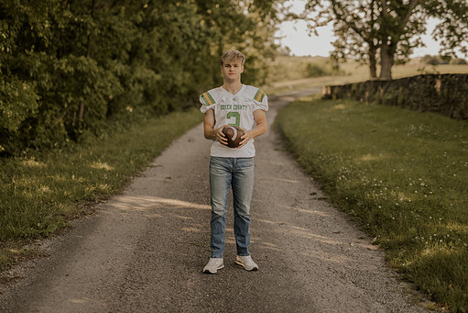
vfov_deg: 23.4
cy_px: 137
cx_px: 216
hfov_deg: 34.5
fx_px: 754
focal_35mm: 58
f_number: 1.8
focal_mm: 50
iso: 100
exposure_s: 1/640
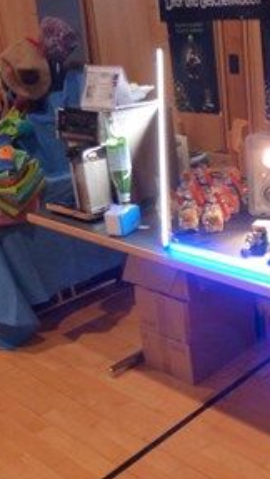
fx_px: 520
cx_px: 367
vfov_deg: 49.3
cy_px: 214
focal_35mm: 41
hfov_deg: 24.6
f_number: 3.3
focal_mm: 4.3
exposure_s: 1/30
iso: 400
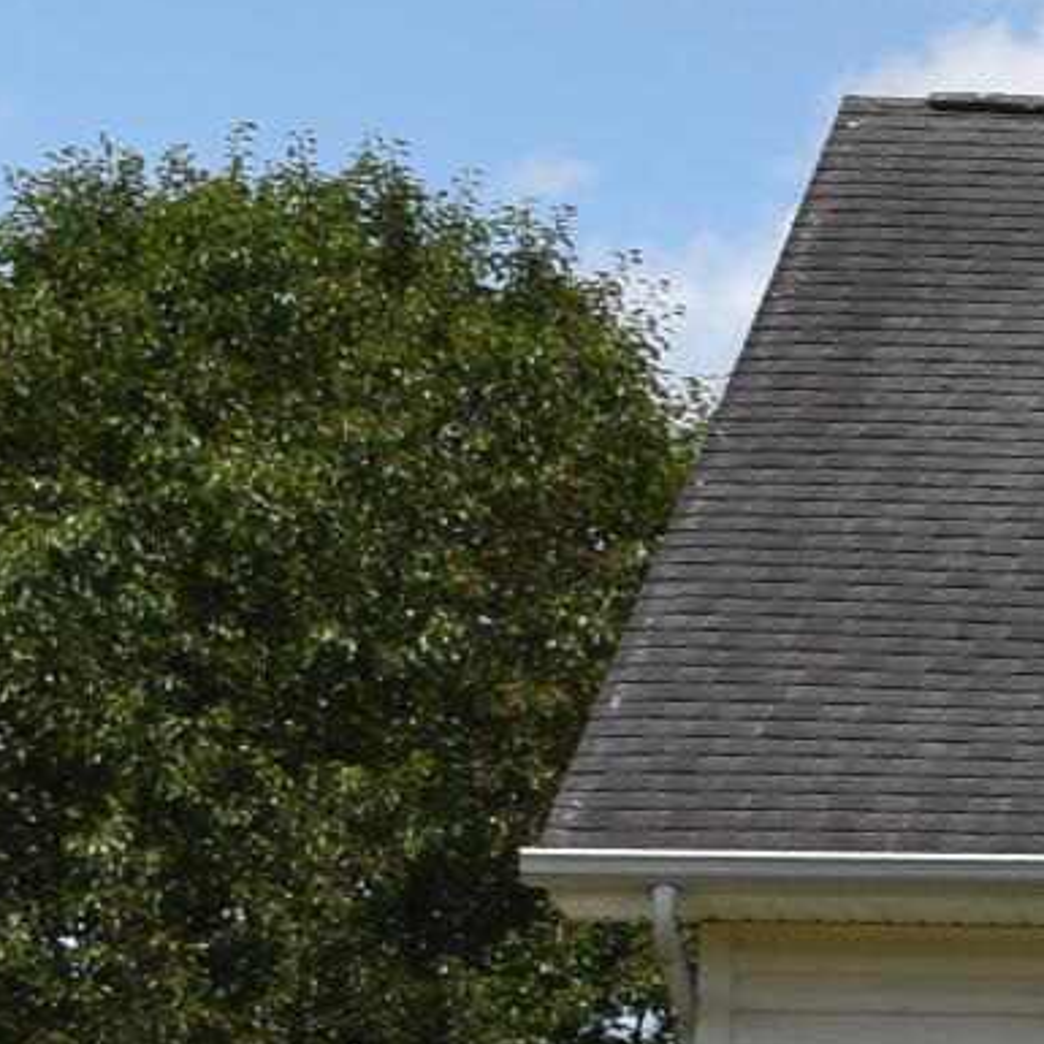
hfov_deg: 4.8
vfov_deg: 5.2
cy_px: 832
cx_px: 3821
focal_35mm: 338
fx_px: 11533
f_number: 9
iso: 100
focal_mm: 34
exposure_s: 1/320
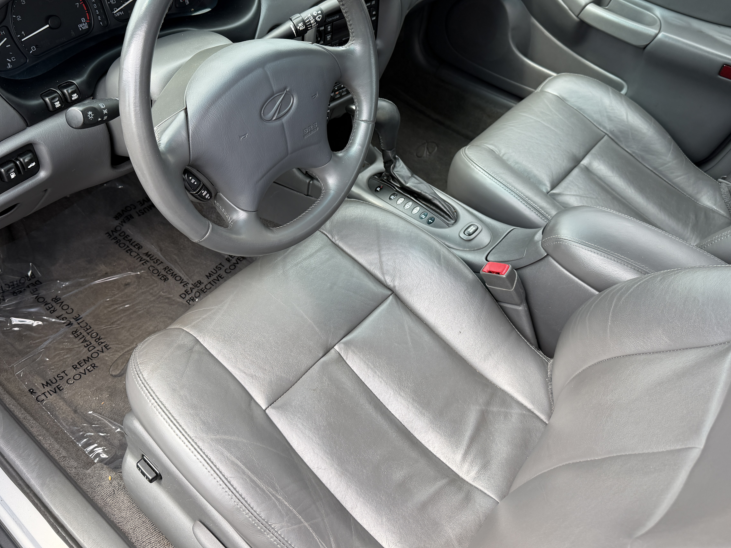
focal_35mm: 30
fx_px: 633
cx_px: 320
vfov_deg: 46.5
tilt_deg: -40.2
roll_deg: -7.7
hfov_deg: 59.8
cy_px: 216
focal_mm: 6.76
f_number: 1.78
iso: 80
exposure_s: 1/387
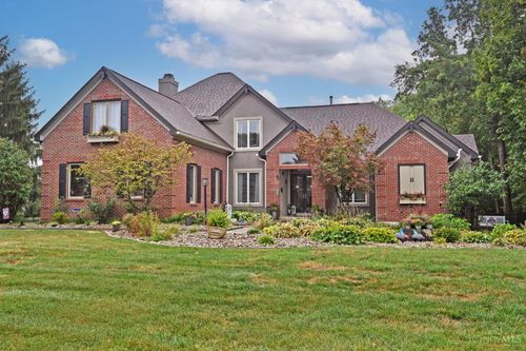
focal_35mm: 30
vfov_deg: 43.6
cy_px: 176
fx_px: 438
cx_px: 263
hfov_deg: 61.9
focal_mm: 30
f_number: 5.6
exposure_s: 1/250
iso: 200
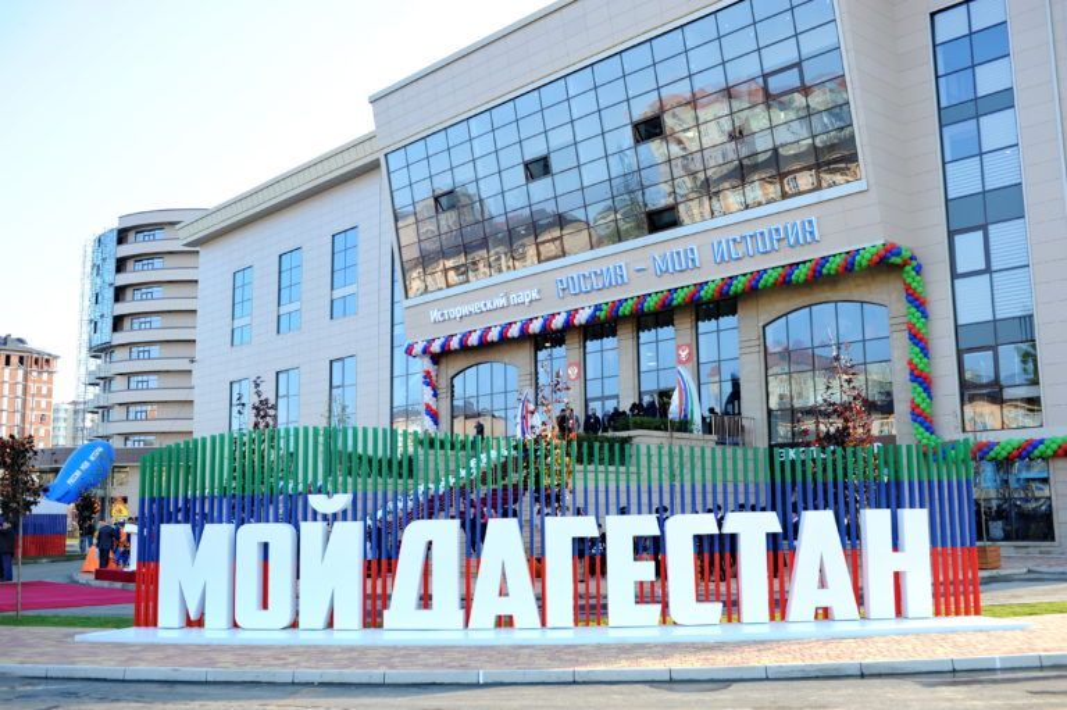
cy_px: 355
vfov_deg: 37.8
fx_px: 1037
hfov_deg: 54.5
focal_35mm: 35
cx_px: 534
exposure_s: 1/500
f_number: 5.6
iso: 500
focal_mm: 35
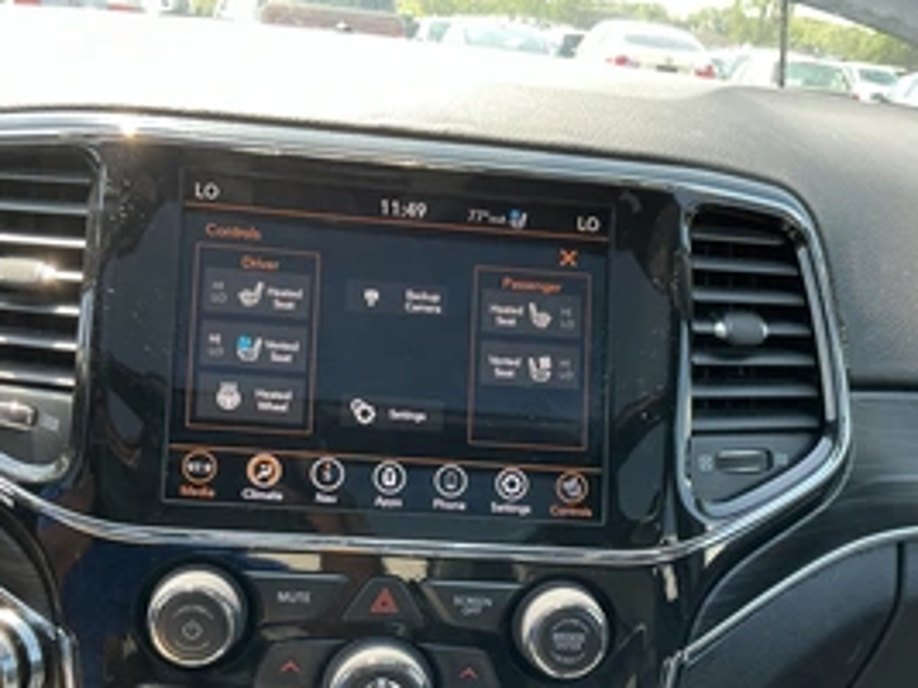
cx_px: 440
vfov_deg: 33.8
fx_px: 1113
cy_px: 492
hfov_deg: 44.8
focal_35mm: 42
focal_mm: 3
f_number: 1.8
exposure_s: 1/122
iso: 40
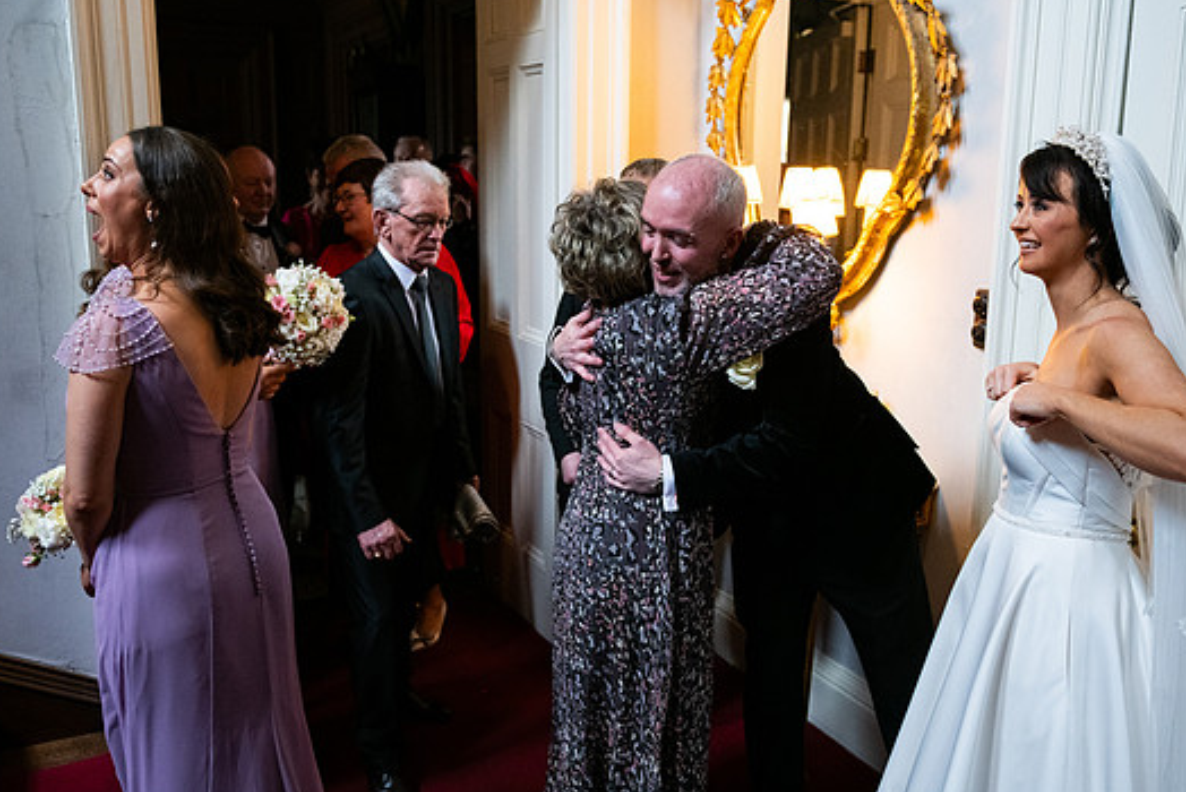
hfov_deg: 60.2
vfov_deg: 42.4
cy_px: 370
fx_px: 1022
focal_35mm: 31
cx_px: 622
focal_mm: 28
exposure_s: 1/160
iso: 1600
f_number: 3.5
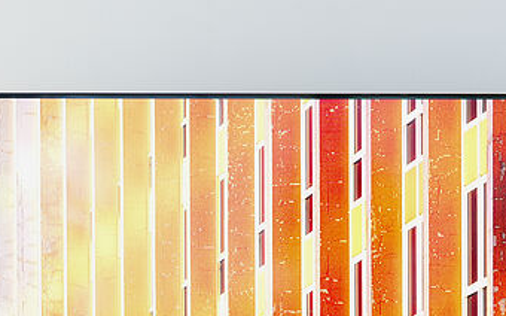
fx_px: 1888
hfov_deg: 15.2
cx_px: 348
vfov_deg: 9.5
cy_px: 302
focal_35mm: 137
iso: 400
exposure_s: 1/125
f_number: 2.8
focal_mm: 35
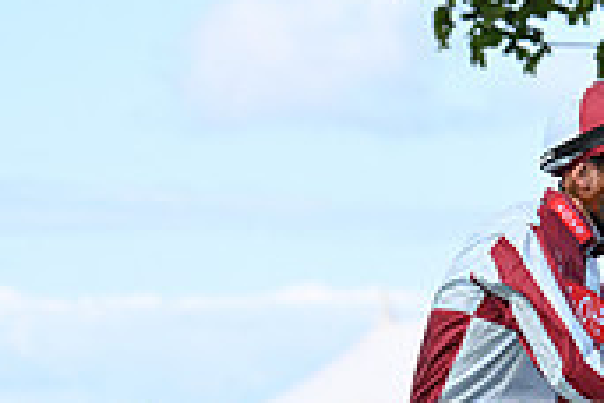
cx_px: 791
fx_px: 5788
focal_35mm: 345
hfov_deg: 5.9
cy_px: 659
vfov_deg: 4.0
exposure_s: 1/1600
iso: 400
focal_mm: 102
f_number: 4.5
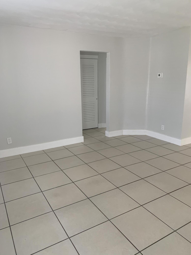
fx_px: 191
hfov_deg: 53.1
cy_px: 128
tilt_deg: -11.7
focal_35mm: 26
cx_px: 96
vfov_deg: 67.3
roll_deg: +1.1
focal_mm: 4.25
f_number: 1.8
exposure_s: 1/91
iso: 100
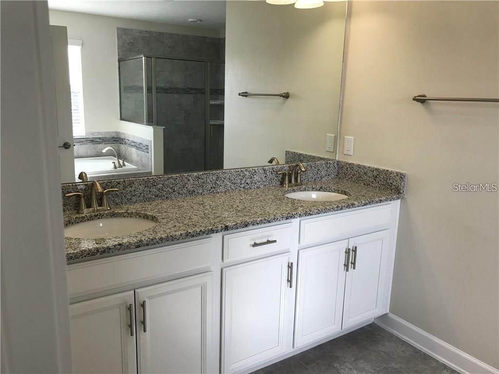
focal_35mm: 28
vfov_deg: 49.7
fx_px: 404
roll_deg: -3.1
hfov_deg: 63.4
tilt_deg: -13.4
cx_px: 250
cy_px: 187
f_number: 1.8
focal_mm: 3.99
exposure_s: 1/166
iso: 20
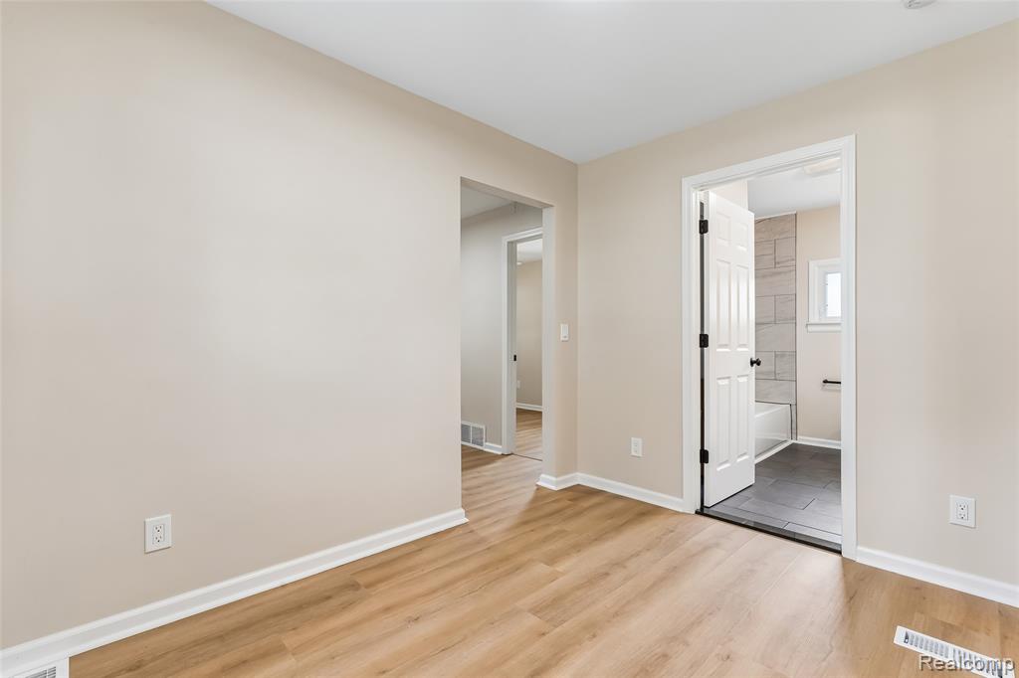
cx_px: 510
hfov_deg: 96.8
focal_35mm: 16
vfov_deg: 73.7
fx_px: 453
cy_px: 339
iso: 400
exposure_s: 1/6
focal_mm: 16
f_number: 13
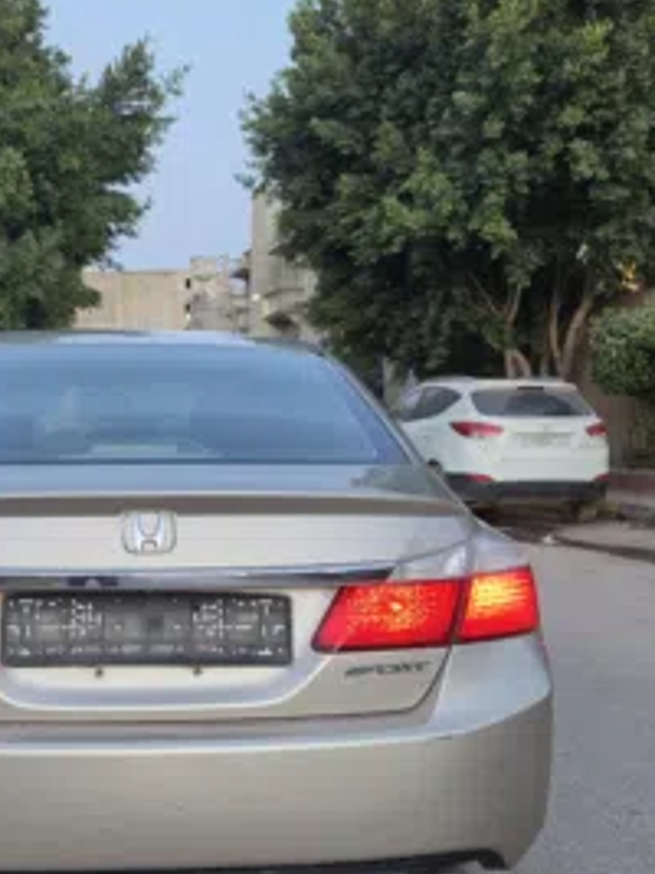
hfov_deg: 31.0
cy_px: 574
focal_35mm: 46
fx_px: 1161
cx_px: 164
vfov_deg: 40.8
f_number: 1.4
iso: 160
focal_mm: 6.5
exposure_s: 1/100
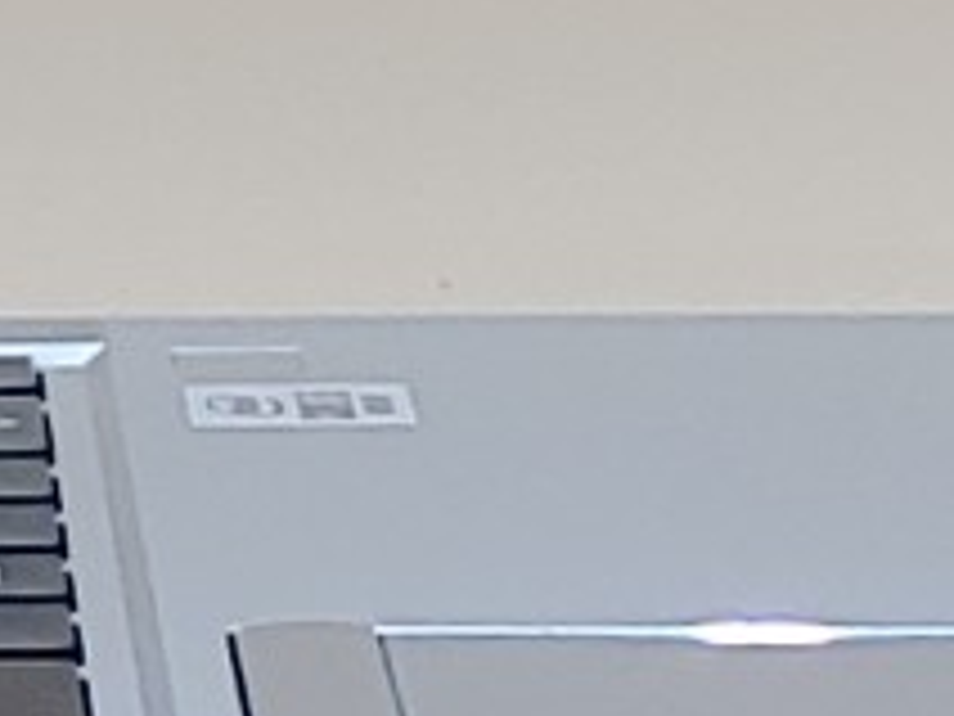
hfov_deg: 5.9
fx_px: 9177
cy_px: -414
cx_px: -477
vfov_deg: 4.4
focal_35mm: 333
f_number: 1.8
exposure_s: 1/108
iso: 50
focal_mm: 4.36
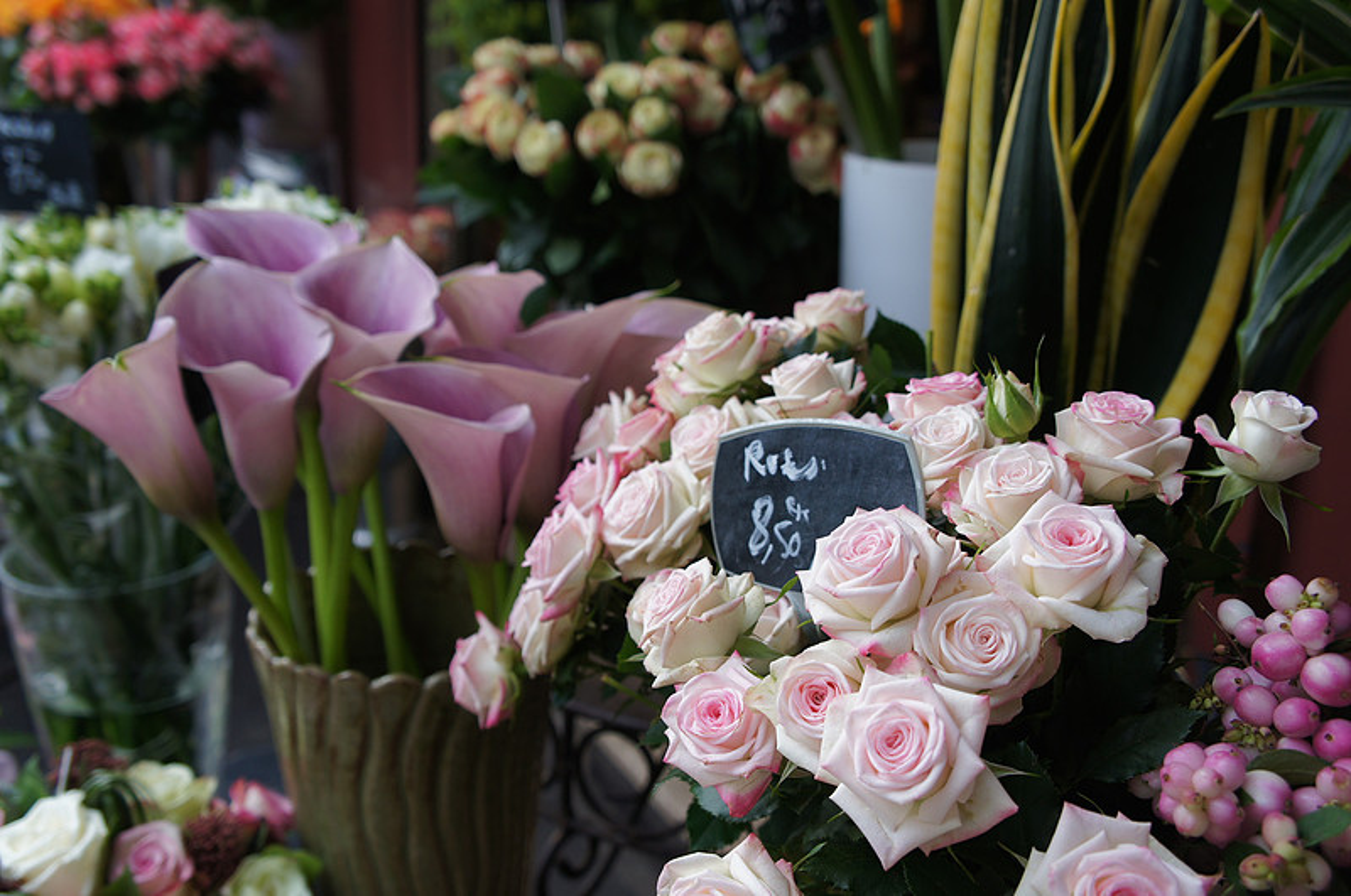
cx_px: 676
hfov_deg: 53.2
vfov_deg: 36.8
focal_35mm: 36
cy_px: 448
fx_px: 1349
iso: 200
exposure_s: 1/200
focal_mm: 24
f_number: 4.5
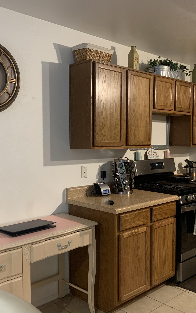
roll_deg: -0.2
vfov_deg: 52.7
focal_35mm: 37
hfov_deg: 34.4
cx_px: 108
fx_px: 316
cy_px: 156
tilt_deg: -3.3
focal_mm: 4.25
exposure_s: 1/40
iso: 400
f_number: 1.8
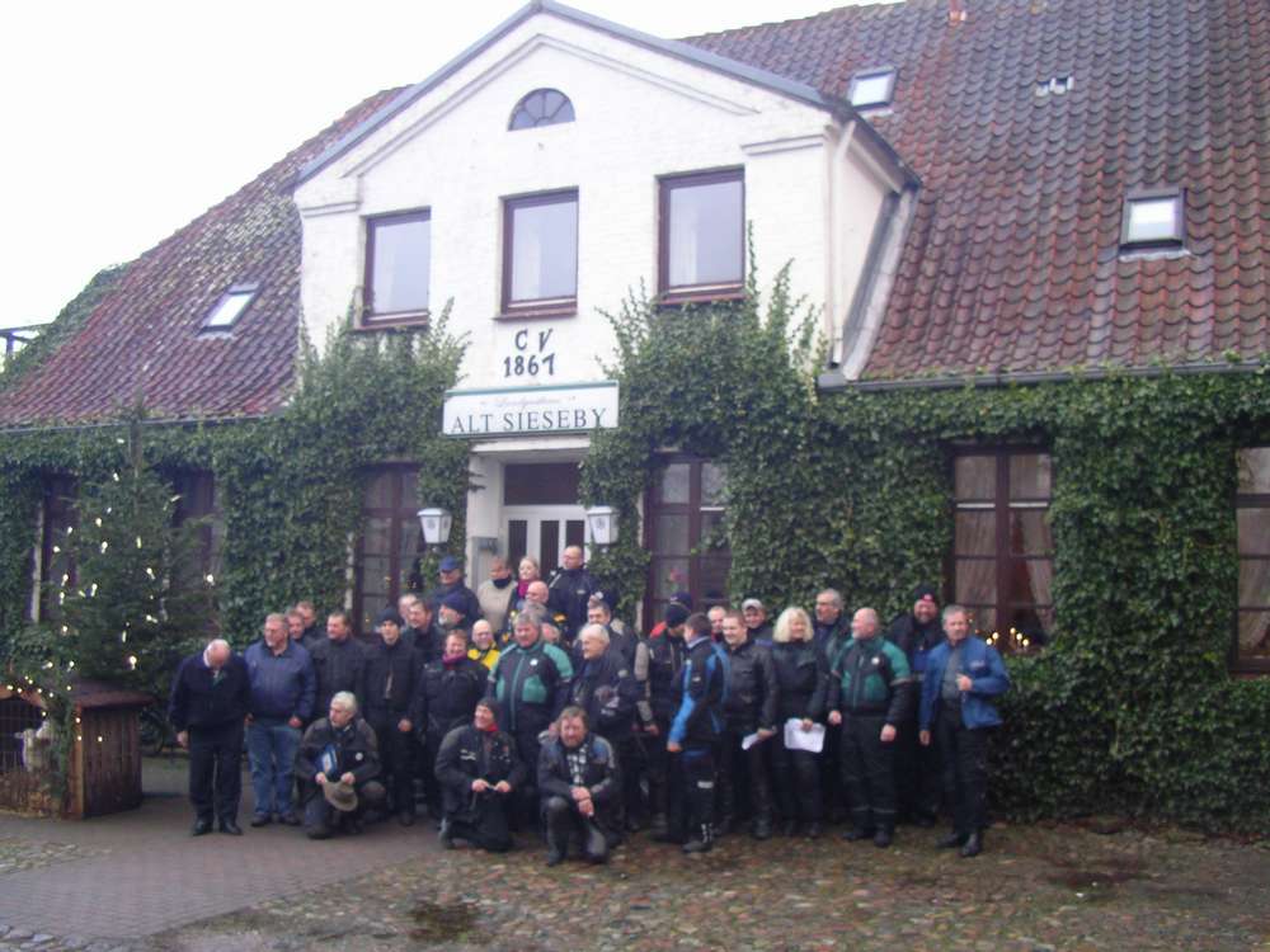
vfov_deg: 38.7
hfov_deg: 50.1
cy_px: 476
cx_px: 635
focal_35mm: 37
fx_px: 1357
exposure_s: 1/30
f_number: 2.8
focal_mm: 5.7
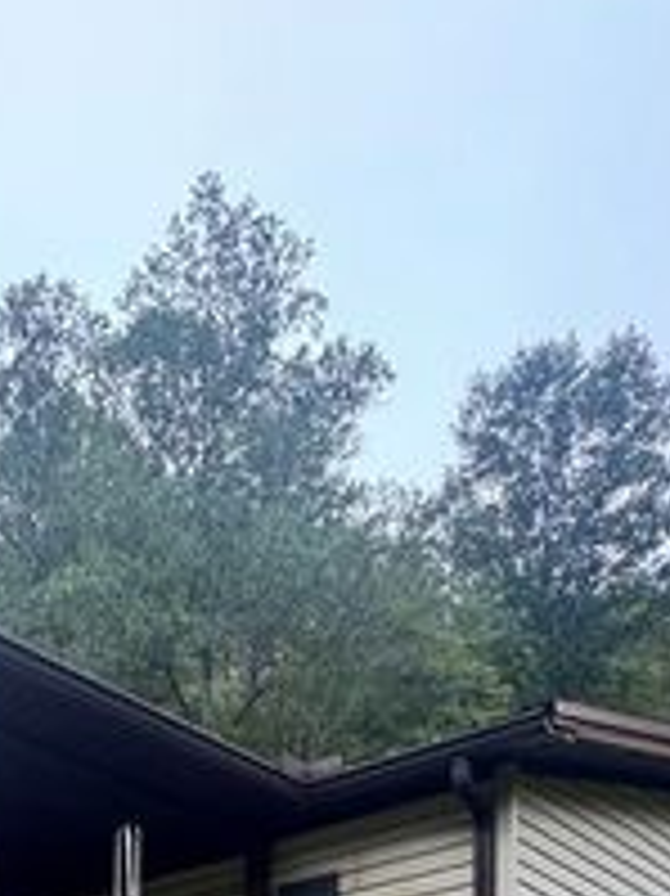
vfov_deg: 31.3
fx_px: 1214
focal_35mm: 47
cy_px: 1164
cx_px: 49
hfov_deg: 29.4
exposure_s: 1/99
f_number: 2.2
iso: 64
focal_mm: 2.22
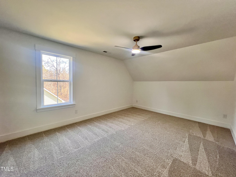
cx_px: 118
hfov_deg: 106.2
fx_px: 89
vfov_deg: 89.9
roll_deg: -0.6
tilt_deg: -2.6
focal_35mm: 13
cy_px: 88
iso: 100
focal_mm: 1.57
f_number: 1.8
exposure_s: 1/99
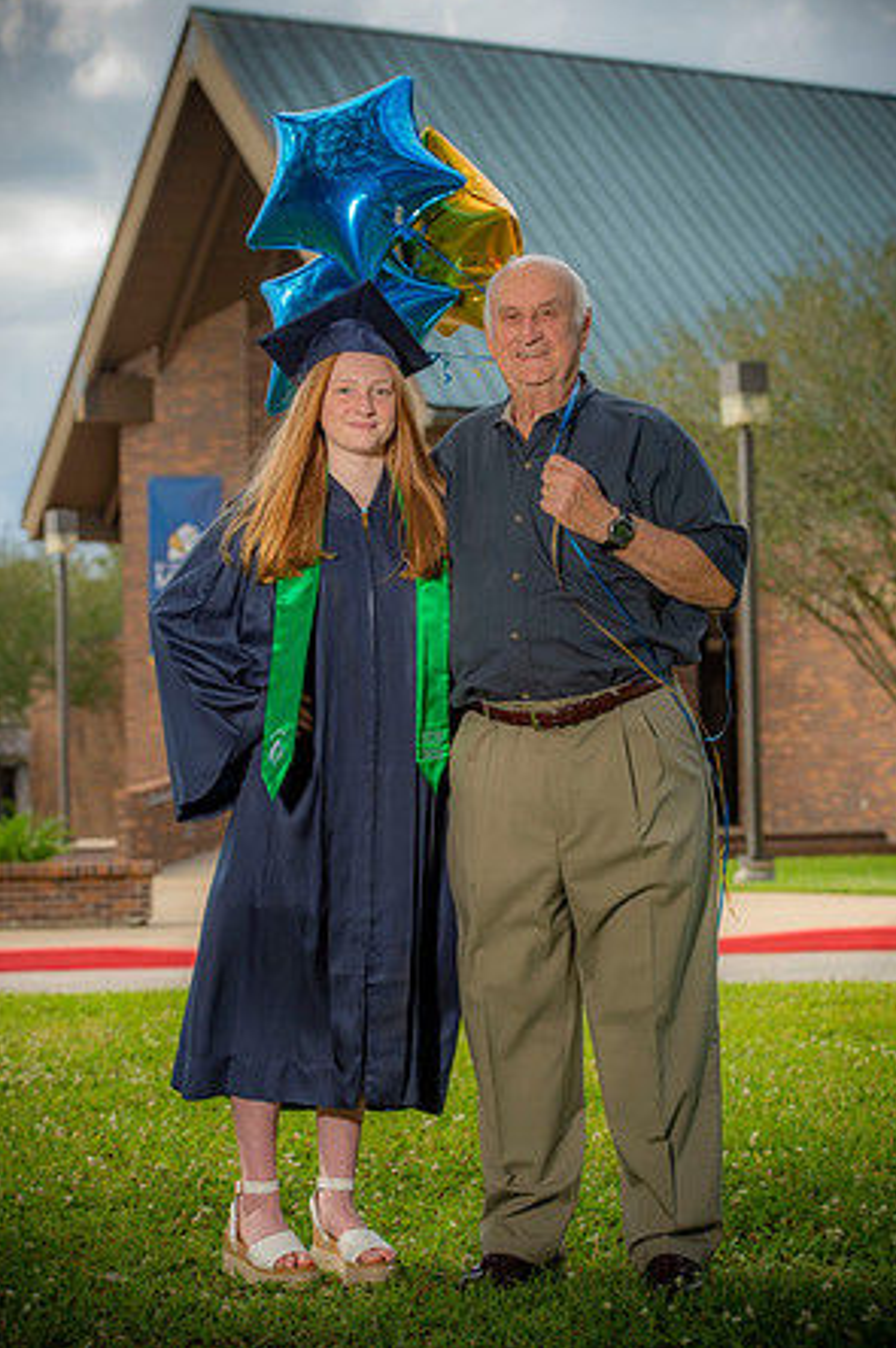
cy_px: 668
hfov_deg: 16.8
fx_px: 3031
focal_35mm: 81
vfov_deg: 25.1
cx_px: 451
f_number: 5.6
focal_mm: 80
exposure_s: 1/250
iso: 80
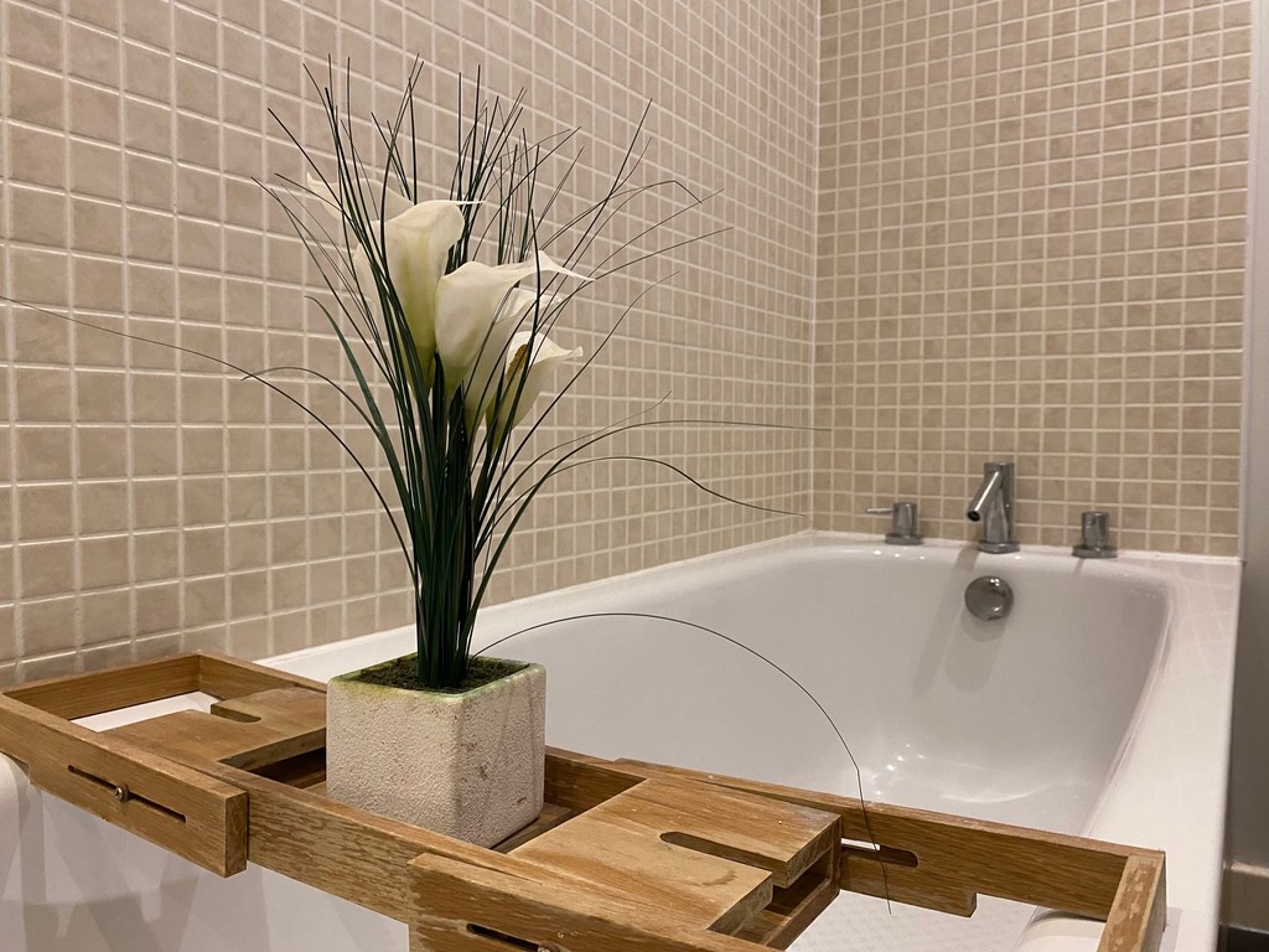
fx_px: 953
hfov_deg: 67.3
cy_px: 476
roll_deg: -0.2
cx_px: 634
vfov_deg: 53.1
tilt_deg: -1.6
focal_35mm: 26
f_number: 1.8
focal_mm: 4.25
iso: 320
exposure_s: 1/50
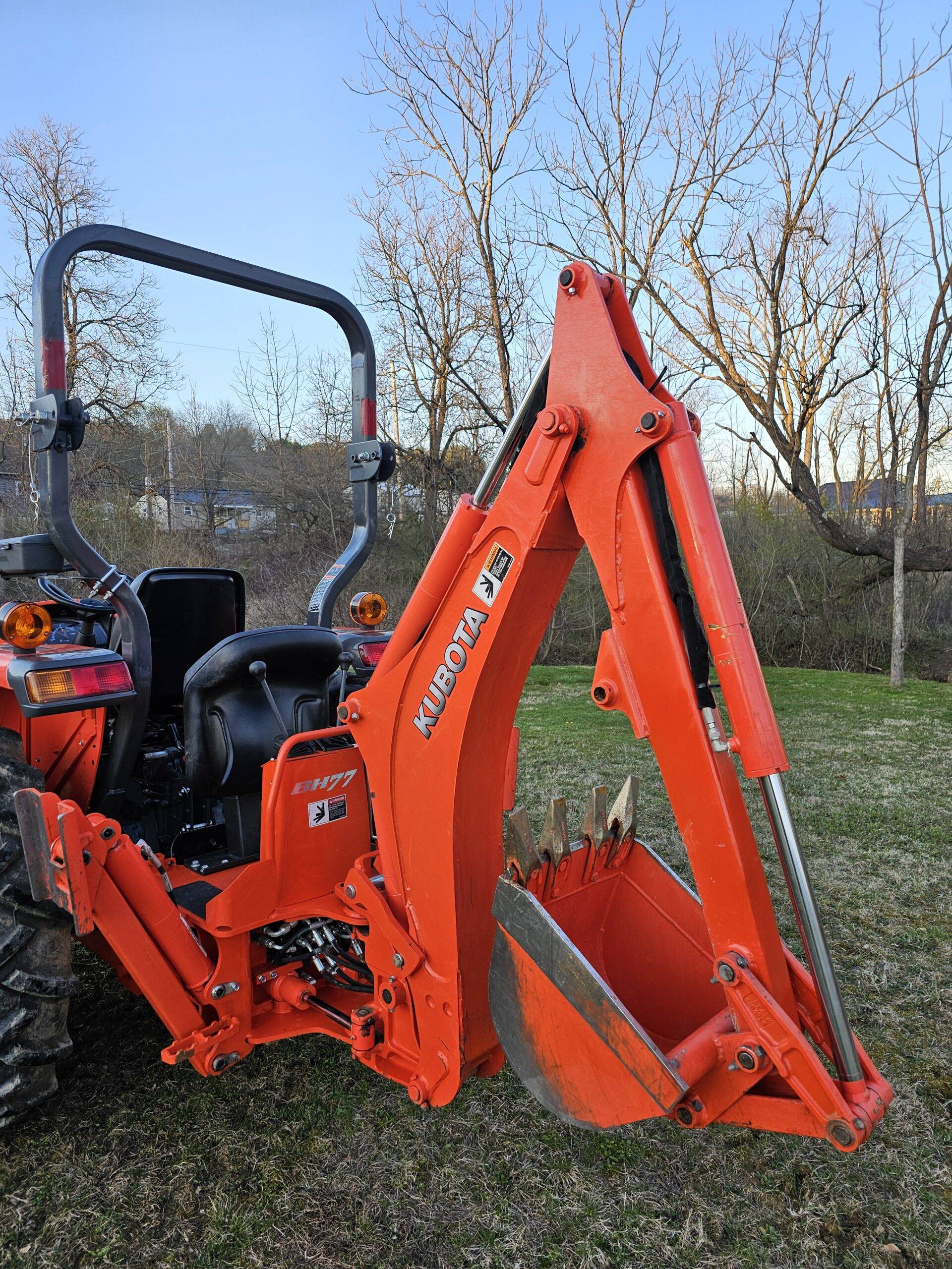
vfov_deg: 73.9
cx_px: 476
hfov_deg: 58.9
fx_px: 843
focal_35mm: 23
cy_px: 634
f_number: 1.7
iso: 16
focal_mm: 6.3
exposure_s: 1/120
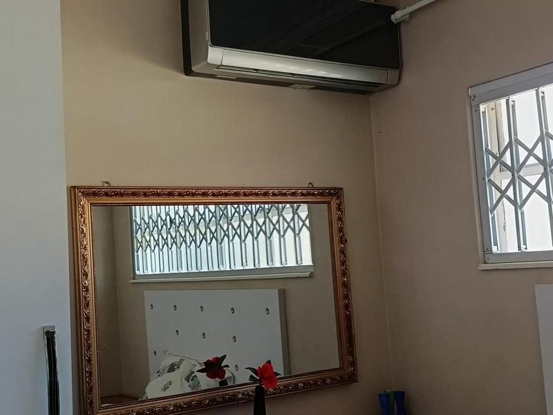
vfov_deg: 30.3
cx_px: 276
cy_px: 208
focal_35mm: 48
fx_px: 767
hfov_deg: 39.7
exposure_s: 1/50
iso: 495
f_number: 1.75
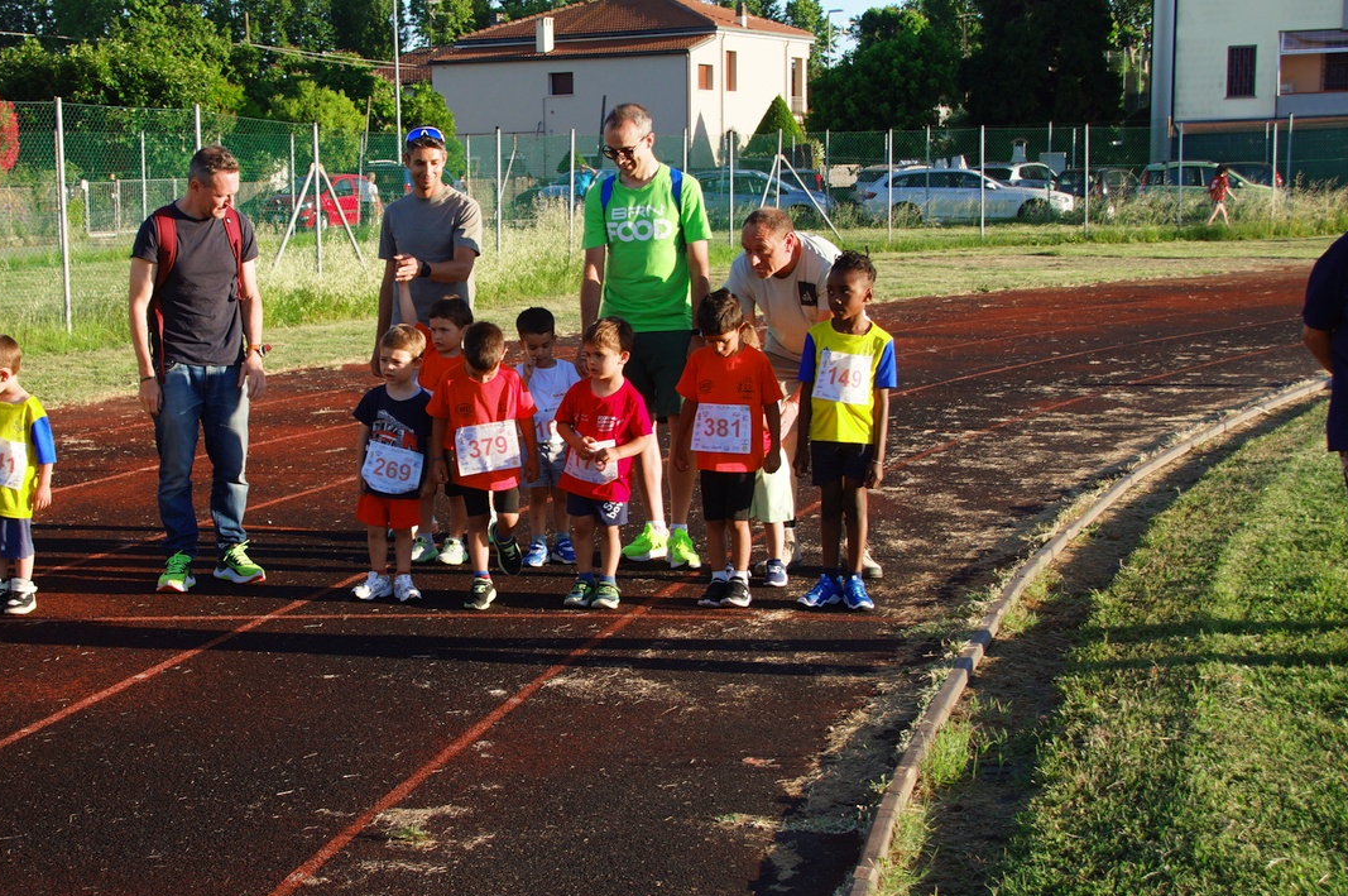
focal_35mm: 63
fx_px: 2356
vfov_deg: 21.5
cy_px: 430
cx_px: 469
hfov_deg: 31.7
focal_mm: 28
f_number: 6.3
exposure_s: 1/250
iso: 200
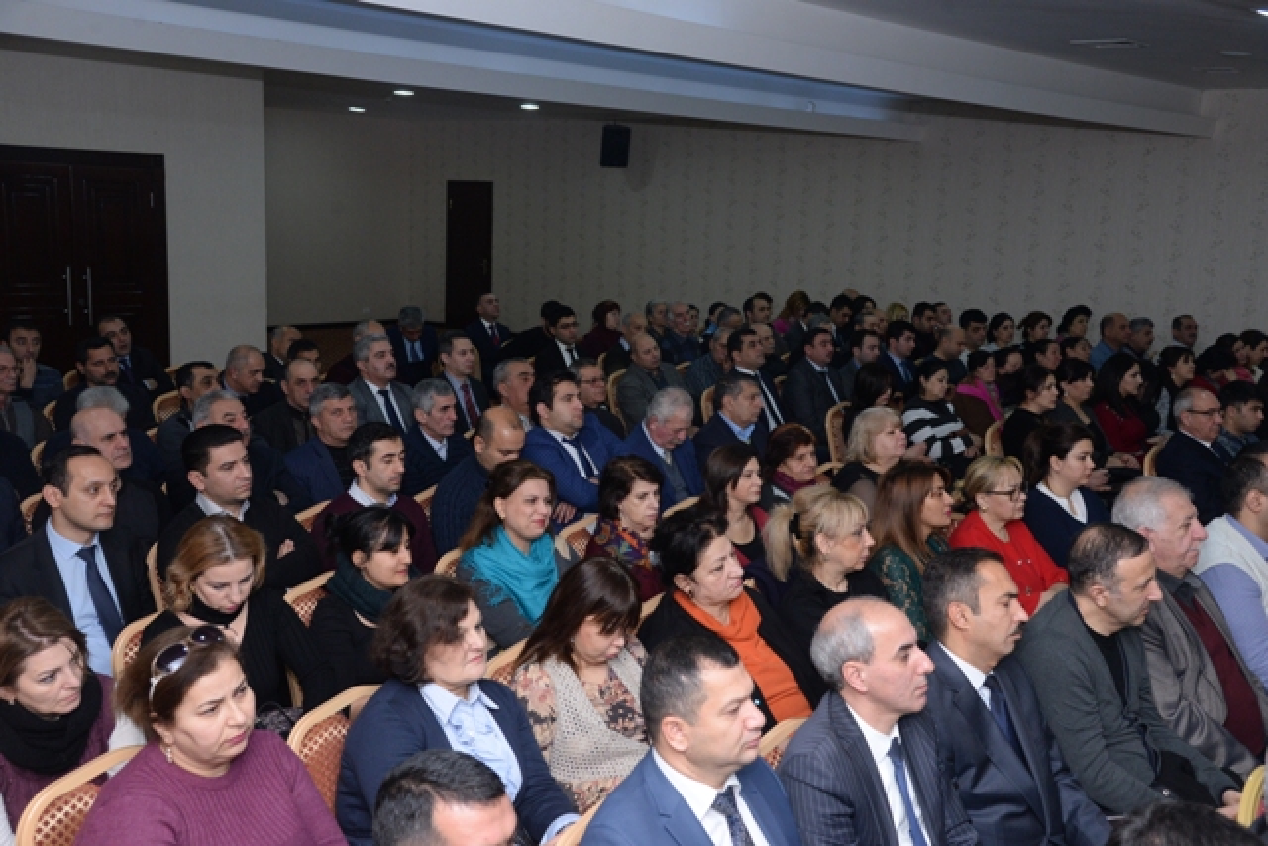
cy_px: 423
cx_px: 634
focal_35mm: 38
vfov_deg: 35.1
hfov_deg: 50.7
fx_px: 1339
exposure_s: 1/125
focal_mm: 38
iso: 2200
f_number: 6.3
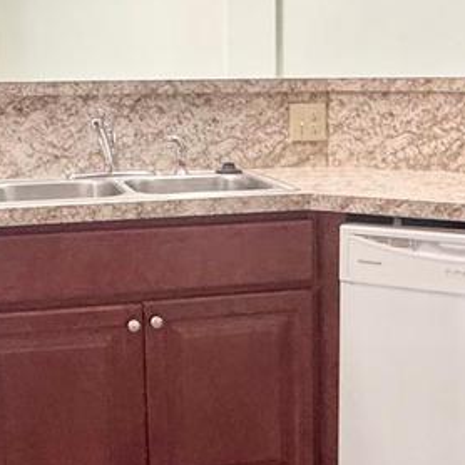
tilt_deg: -8.9
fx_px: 973
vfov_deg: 26.9
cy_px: 253
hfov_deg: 26.9
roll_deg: +0.7
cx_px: 248
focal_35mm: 64
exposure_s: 1/60
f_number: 2.2
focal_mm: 2.22
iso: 250
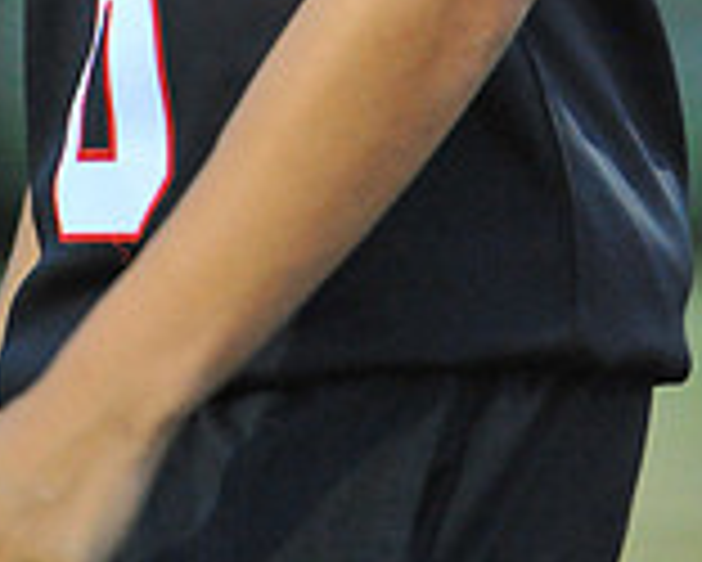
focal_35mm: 1601
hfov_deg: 1.2
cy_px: -647
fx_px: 33284
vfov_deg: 1.0
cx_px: 184
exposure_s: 1/200
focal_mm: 460
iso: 6400
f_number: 6.3
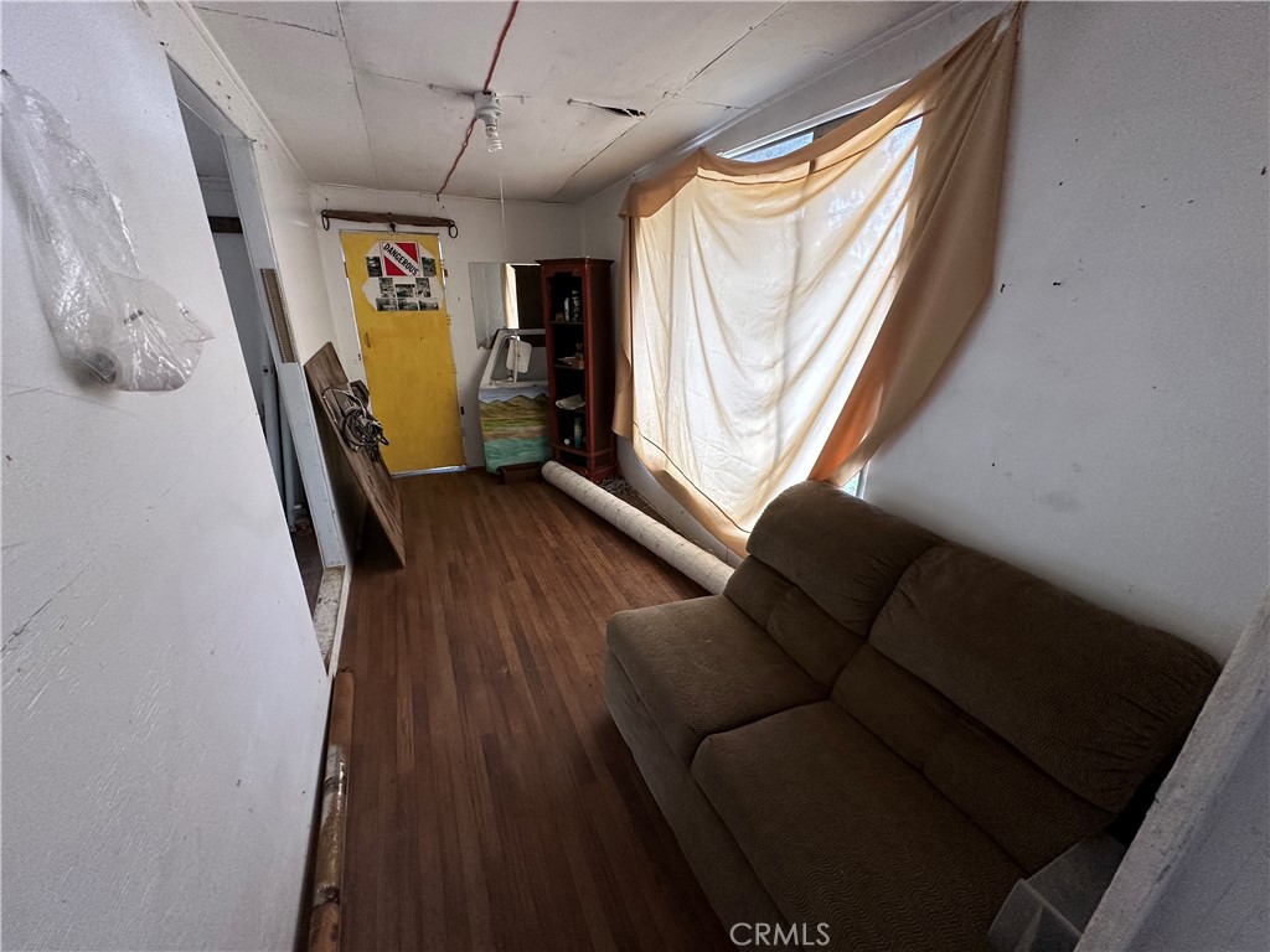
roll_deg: -0.1
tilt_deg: -21.5
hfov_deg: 102.1
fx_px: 514
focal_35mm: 14
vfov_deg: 85.7
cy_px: 476
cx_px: 635
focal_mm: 2.22
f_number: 2.2
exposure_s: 1/99
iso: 250
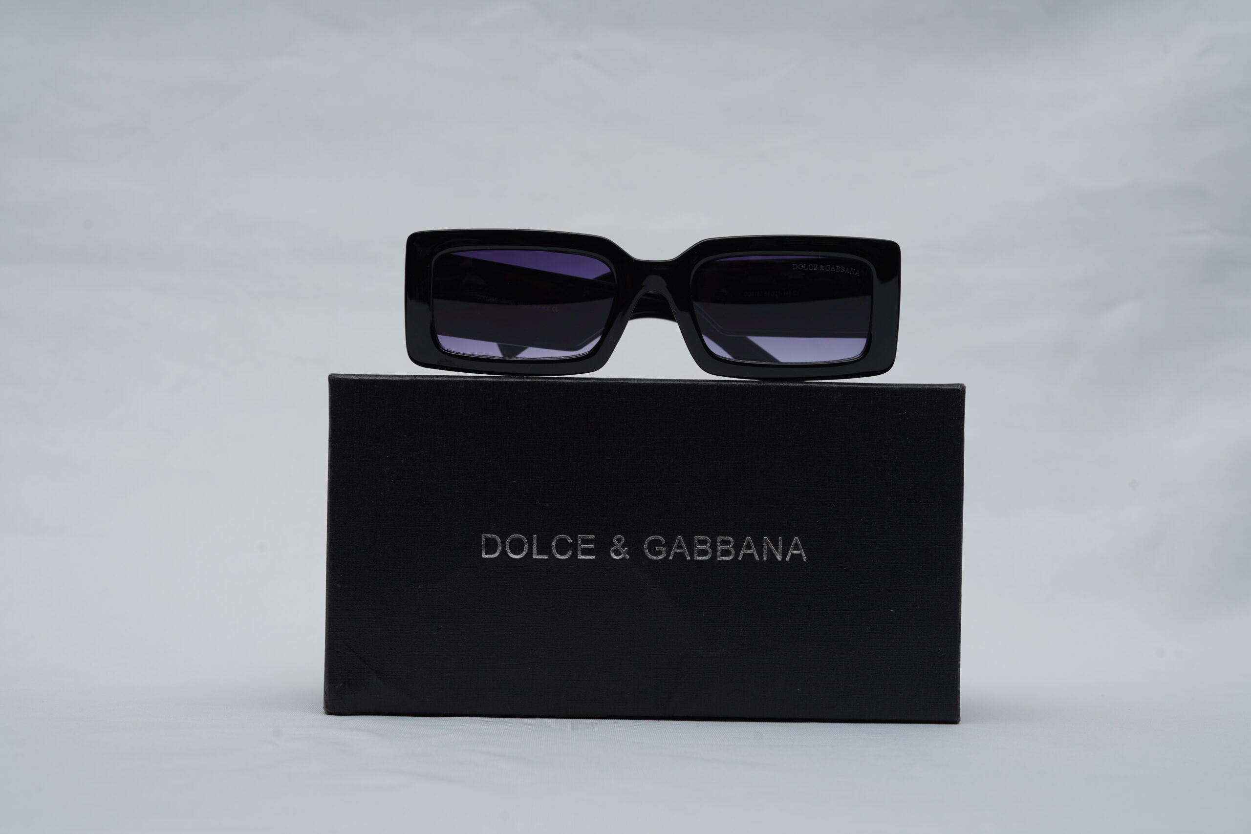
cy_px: 417
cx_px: 626
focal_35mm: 50
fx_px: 1737
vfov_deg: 27.0
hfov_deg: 39.6
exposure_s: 1/160
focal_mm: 50
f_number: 9
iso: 100
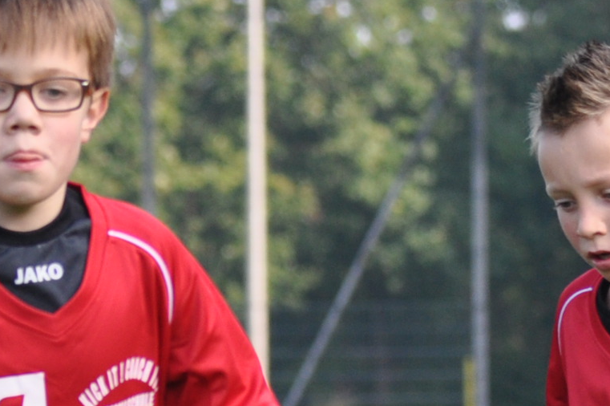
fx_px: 9227
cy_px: 733
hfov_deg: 3.8
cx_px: 248
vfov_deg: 2.5
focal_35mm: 545
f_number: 4.2
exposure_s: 1/640
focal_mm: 86
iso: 400
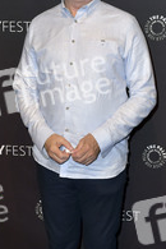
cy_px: 151
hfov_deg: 18.9
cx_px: 82
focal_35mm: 72
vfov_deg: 28.0
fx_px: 498
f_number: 6.3
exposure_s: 1/320
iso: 640
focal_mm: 35
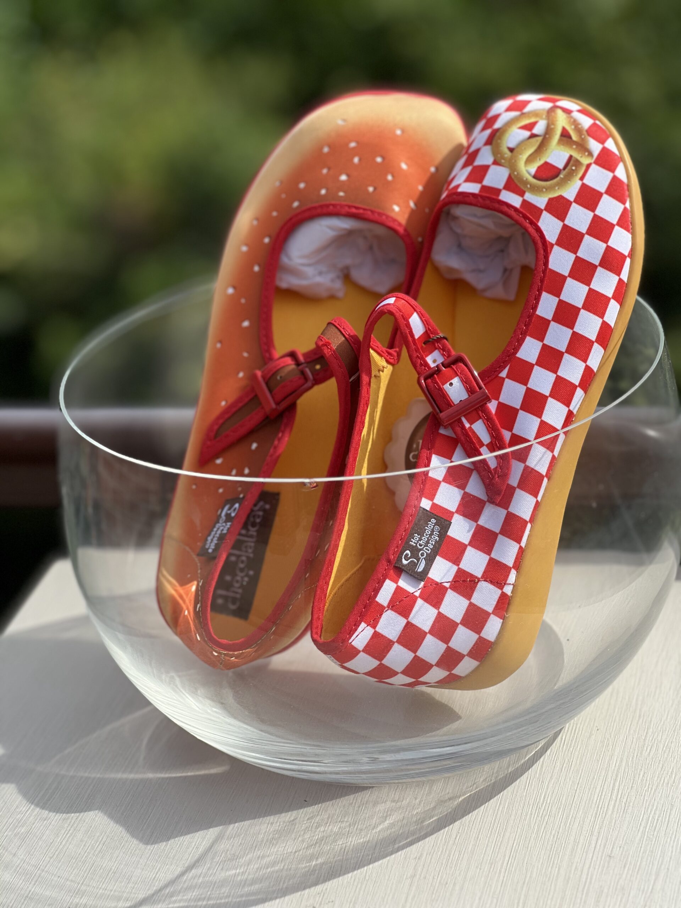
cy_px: 454
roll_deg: +7.0
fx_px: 2020
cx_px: 340
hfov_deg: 19.1
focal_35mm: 77
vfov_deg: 25.3
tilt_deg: -23.2
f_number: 2.8
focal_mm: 9
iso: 32
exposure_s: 1/589
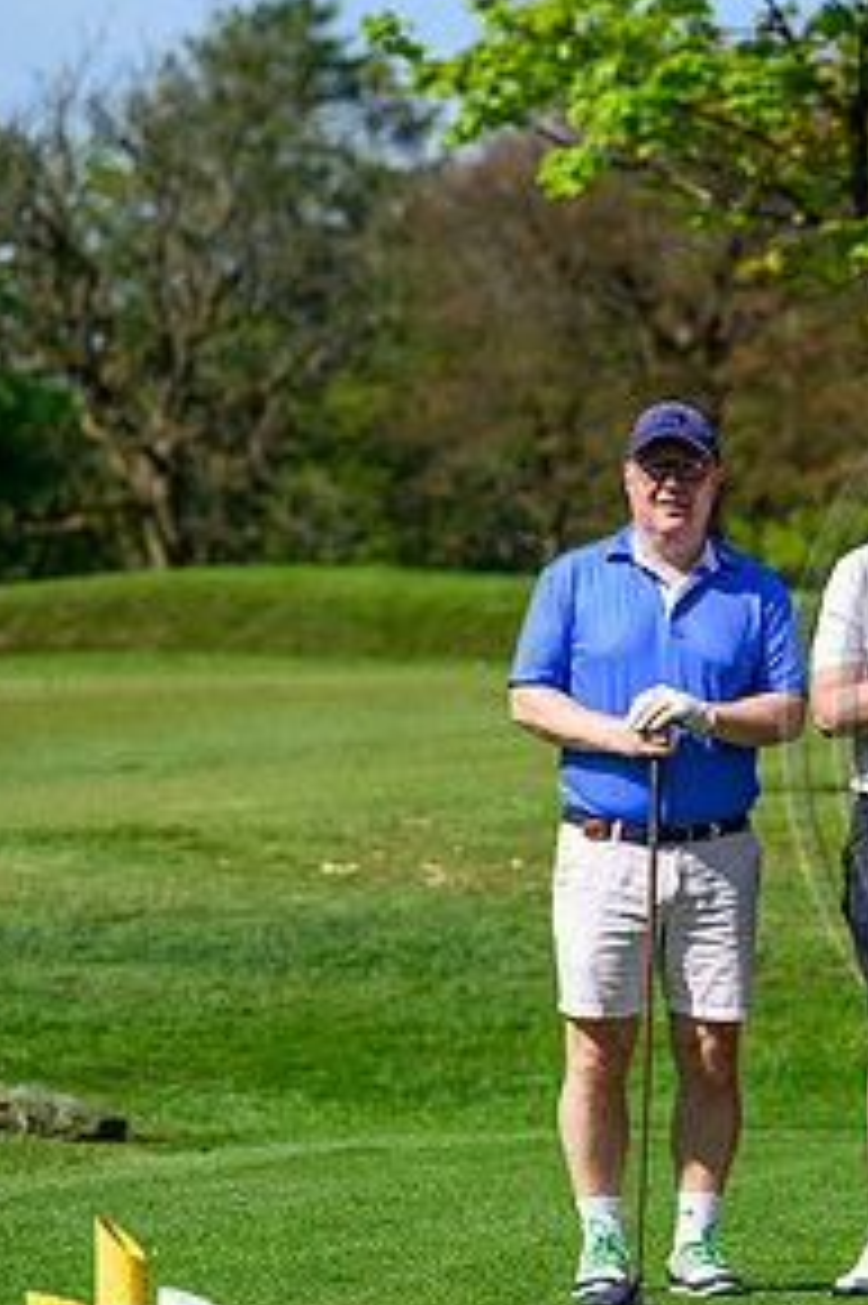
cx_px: 1246
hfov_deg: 5.7
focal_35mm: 240
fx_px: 8690
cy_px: 718
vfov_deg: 8.6
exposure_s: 1/4000
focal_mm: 120
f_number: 4
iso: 500
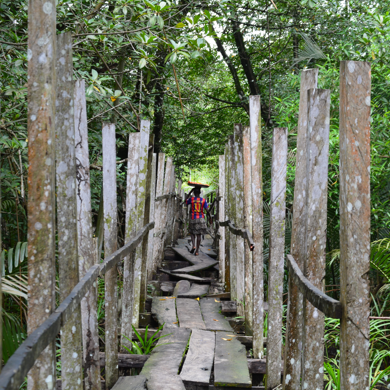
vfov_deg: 16.5
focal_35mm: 106
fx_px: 1347
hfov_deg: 16.5
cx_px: 218
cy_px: 196
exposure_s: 1/100
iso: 400
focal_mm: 55
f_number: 9
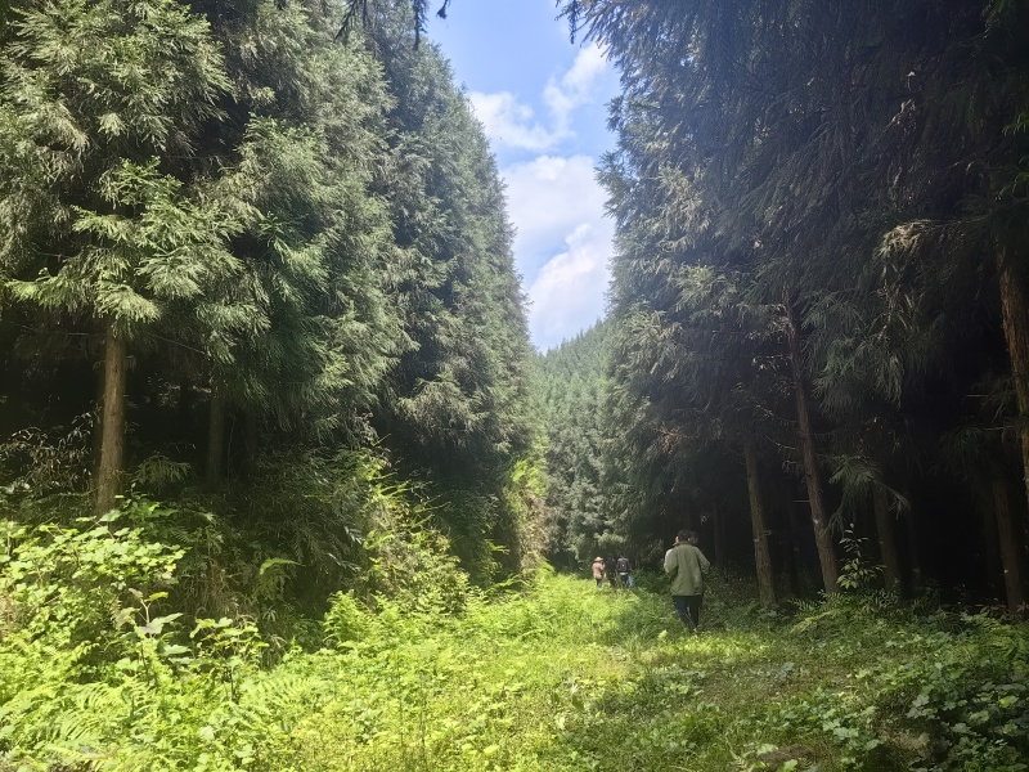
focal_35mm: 27
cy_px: 386
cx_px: 514
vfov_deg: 51.4
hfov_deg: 65.3
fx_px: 803
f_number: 2
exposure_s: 1/1672
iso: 50
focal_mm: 5.75
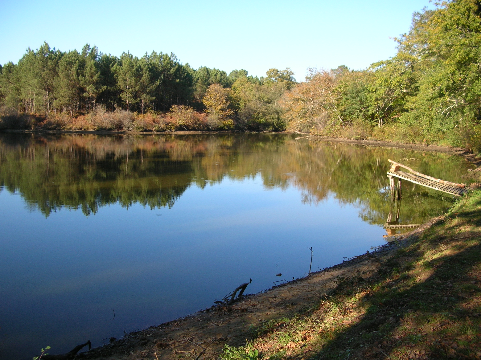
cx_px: 240
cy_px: 180
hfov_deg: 52.7
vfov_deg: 40.6
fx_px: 486
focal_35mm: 35
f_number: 2.8
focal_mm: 5.8
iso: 50
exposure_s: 1/342
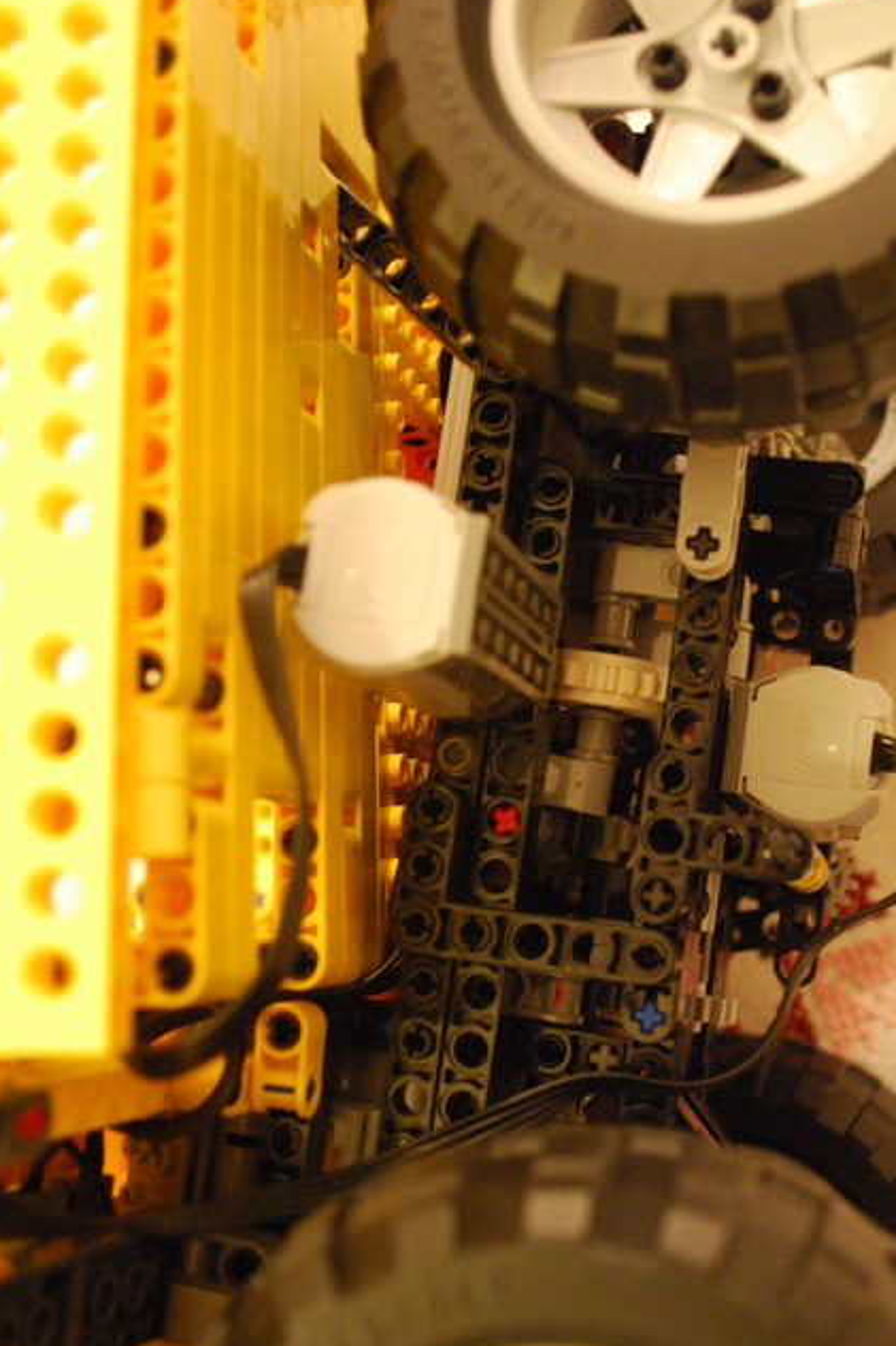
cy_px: 662
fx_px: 1718
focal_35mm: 46
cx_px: 581
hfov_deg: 29.1
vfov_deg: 42.8
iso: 1600
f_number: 3.8
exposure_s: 1/13
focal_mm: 20
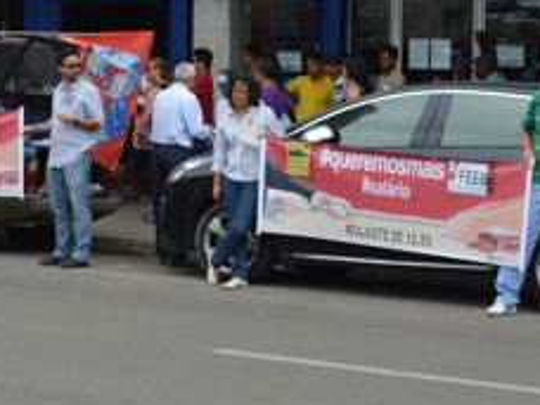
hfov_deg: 16.8
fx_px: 1794
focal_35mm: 115
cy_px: 58
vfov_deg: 12.8
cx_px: 19
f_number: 6.3
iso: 100
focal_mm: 26
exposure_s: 1/160
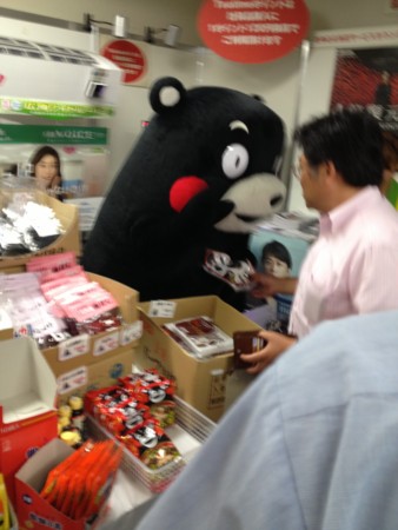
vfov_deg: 52.6
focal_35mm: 35
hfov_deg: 40.7
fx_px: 536
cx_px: 199
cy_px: 265
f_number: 2.4
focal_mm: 4.28
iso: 100
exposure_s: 1/20
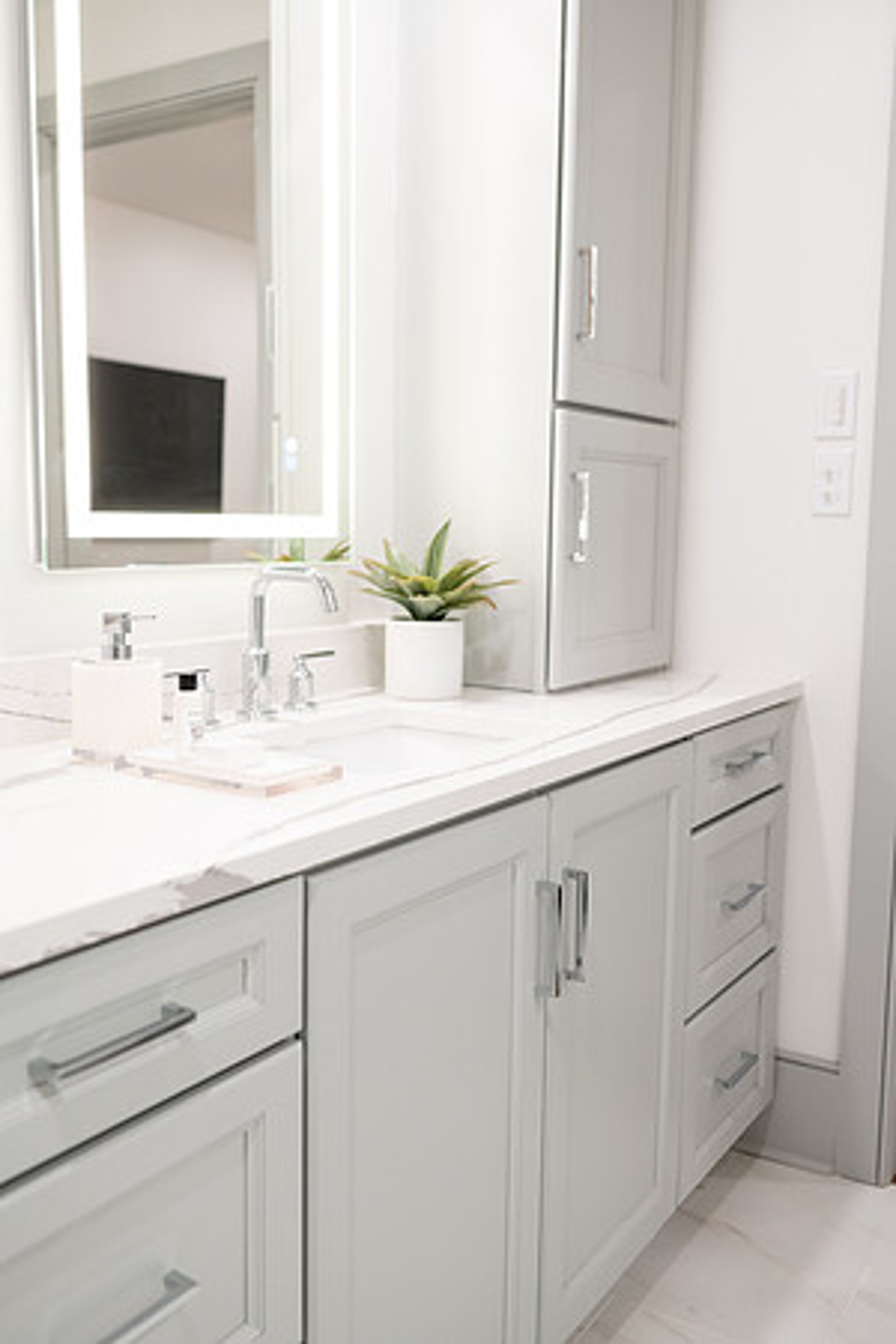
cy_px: 672
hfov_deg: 37.9
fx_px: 1307
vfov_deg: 54.4
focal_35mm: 35
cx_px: 448
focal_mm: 35
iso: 800
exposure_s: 1/125
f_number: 3.2
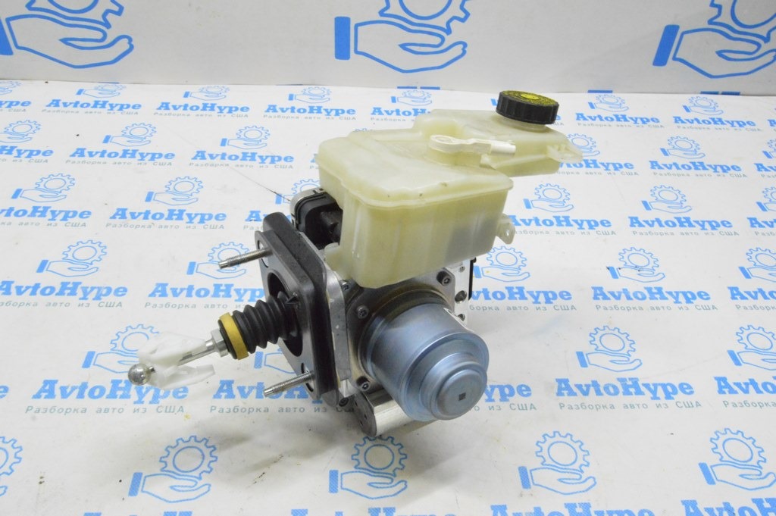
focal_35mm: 30
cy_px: 258
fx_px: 646
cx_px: 388
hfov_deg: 62.0
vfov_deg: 43.5
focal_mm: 20
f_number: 20
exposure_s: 1/20
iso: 6400
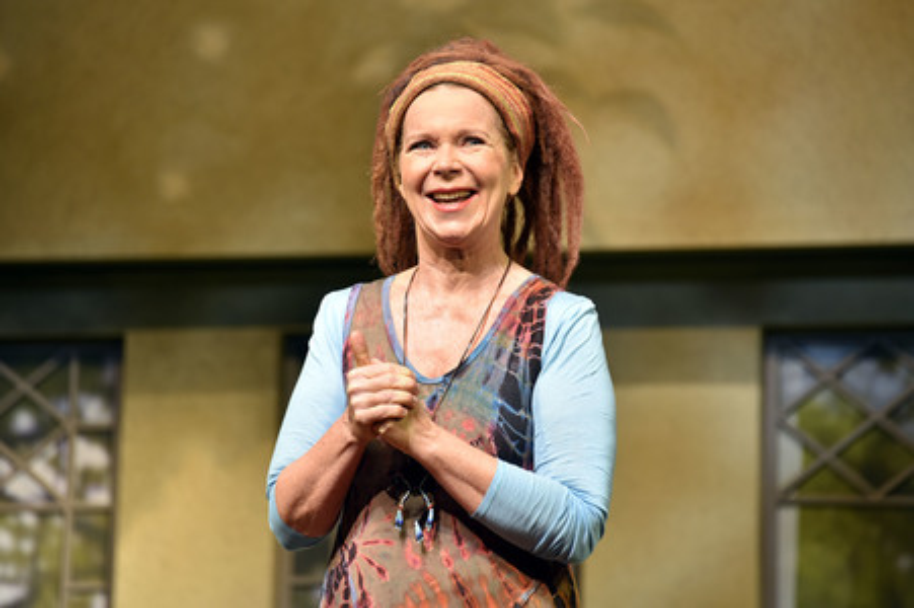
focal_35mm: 300
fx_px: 7611
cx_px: 457
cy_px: 304
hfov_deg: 6.9
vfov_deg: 4.6
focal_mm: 300
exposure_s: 1/160
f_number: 6.3
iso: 1000
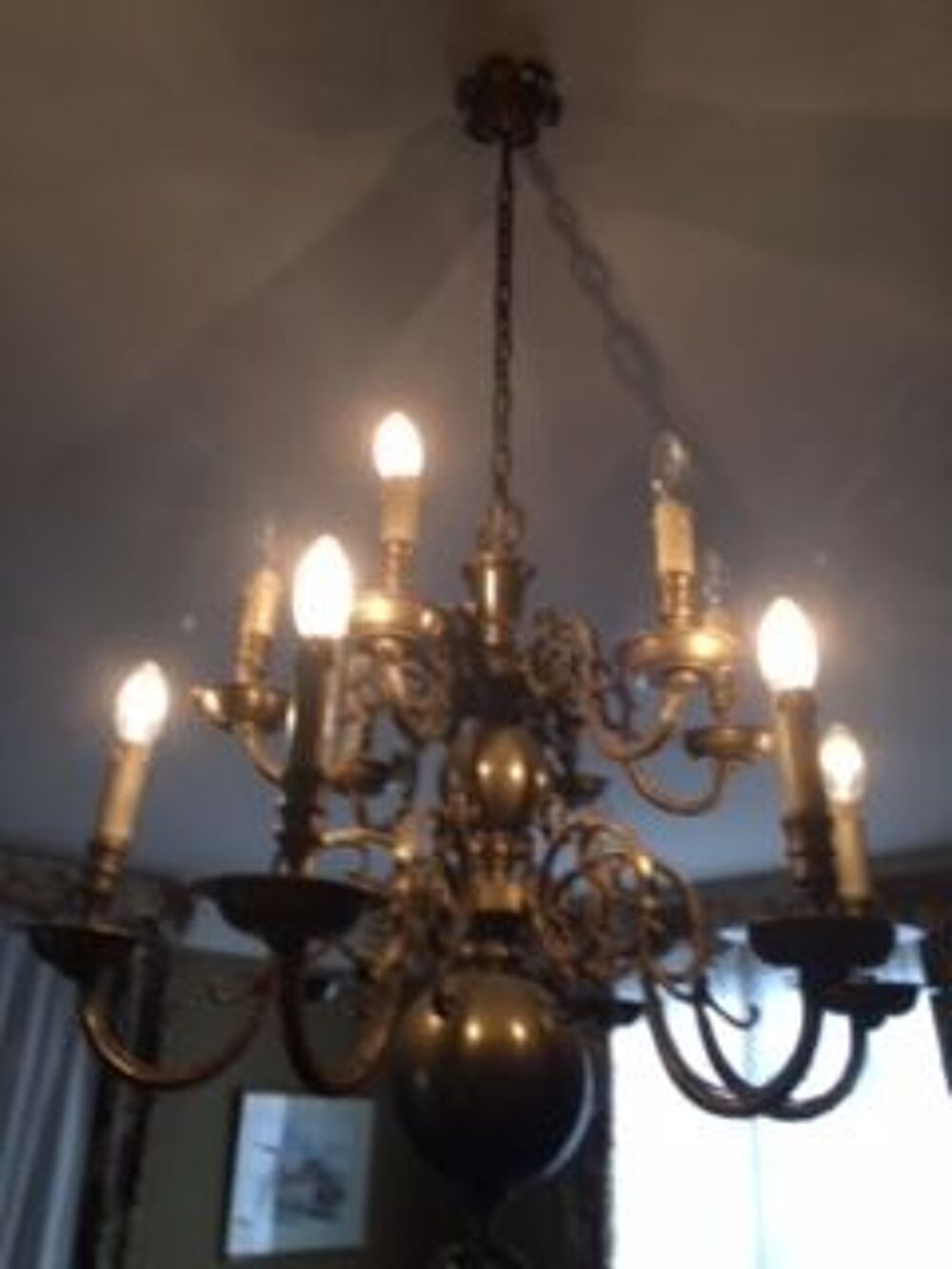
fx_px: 1063
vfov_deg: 61.7
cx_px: 476
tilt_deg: +25.7
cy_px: 634
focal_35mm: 29
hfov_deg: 48.2
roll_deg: +0.2
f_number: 2.2
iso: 32
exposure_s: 1/50
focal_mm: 4.15
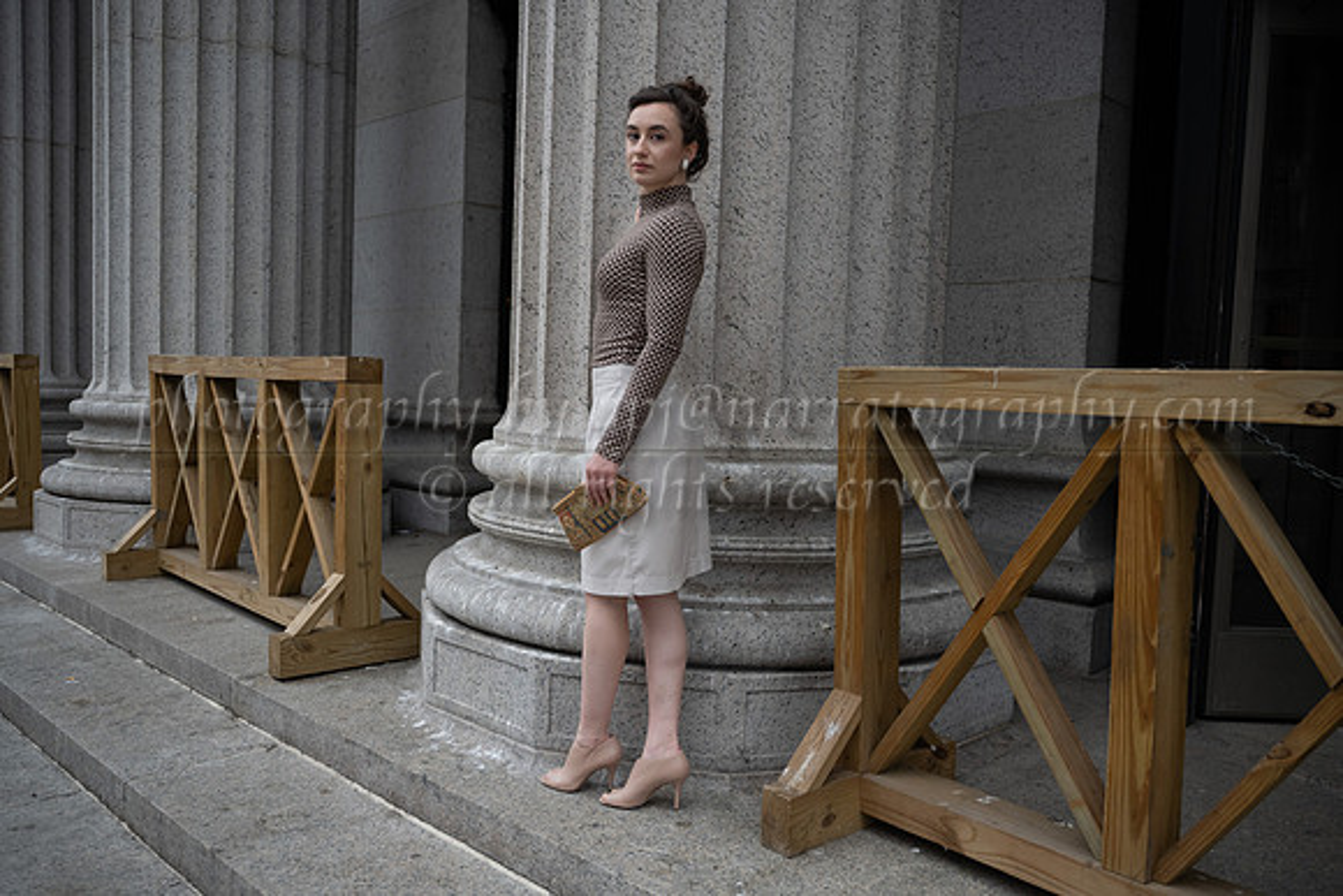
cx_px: 672
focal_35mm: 28
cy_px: 448
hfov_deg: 65.5
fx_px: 1045
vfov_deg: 46.4
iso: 400
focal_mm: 28
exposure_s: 1/2500
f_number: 2.8
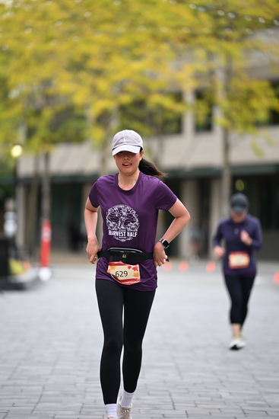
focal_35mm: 195
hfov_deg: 7.0
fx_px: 2265
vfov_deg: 10.5
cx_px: 140
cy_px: 210
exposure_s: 1/1600
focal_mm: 195
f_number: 2.8
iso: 640
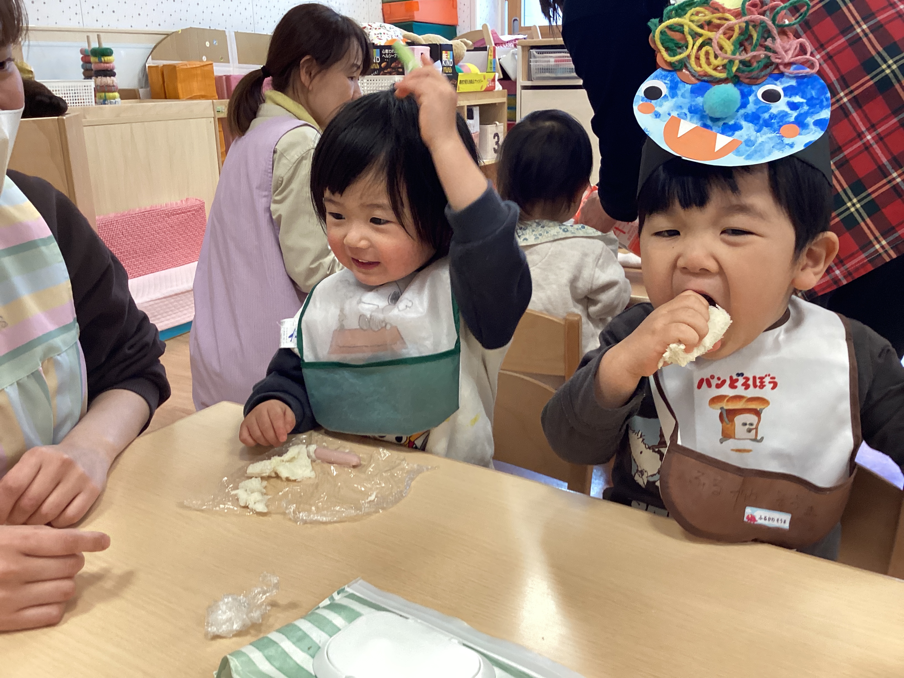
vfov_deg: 45.4
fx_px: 810
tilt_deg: -17.9
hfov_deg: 58.4
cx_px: 452
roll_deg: -0.1
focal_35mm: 31
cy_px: 339
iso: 160
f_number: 2.4
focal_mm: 3.3
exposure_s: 1/50
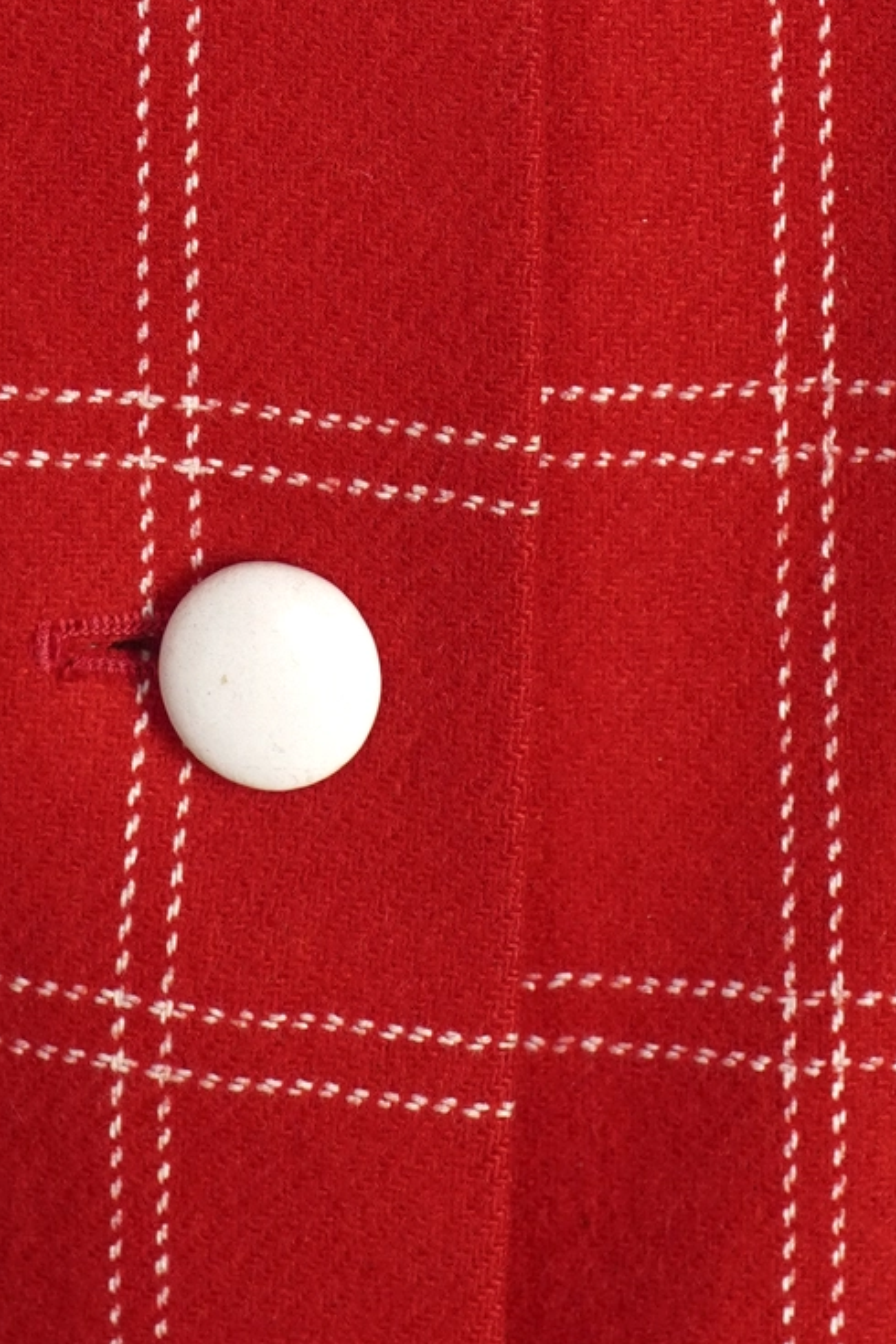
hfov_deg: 7.3
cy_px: -468
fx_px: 7018
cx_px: 234
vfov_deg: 10.7
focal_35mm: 188
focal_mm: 32
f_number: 5
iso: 400
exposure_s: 1/80
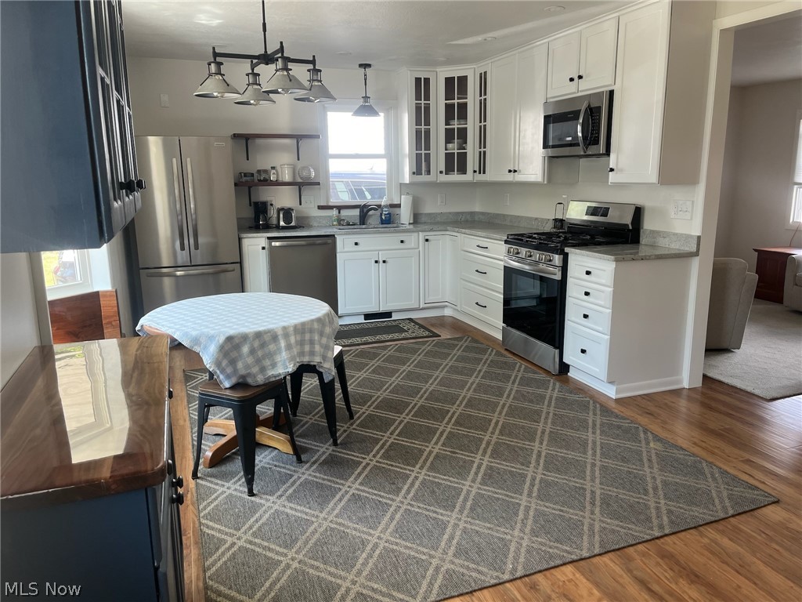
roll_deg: -0.2
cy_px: 301
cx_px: 401
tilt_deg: -13.2
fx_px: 602
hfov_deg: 67.3
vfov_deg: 53.1
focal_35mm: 26
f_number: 1.6
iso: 80
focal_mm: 5.1
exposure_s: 1/122
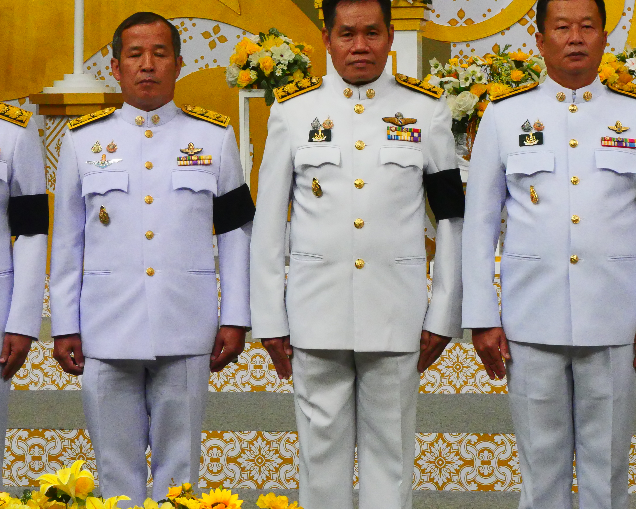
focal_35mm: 139
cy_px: 185
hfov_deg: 13.9
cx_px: 368
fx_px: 2616
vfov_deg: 11.1
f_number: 8
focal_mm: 42
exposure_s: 1/320
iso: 3200
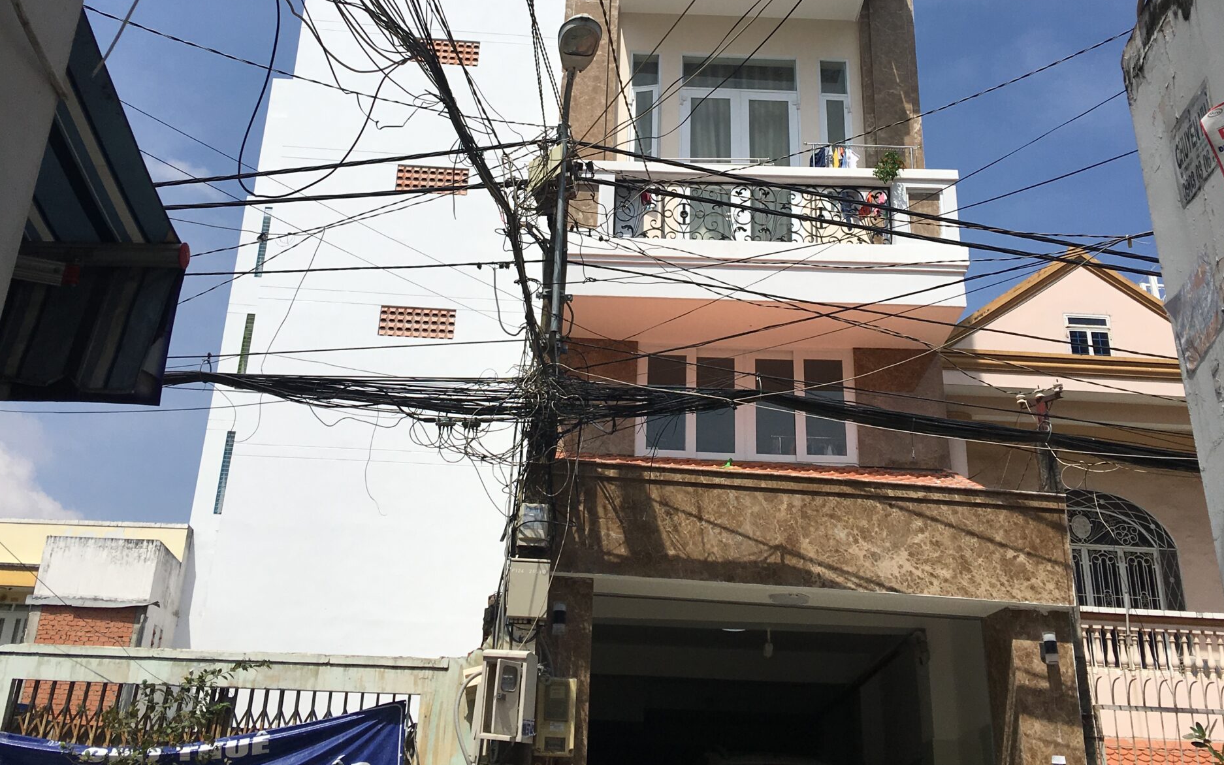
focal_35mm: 42
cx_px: 623
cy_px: 189
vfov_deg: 30.0
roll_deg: -2.1
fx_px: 1401
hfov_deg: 47.2
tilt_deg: +27.6
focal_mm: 4.15
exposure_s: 1/3846
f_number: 2.2
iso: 25
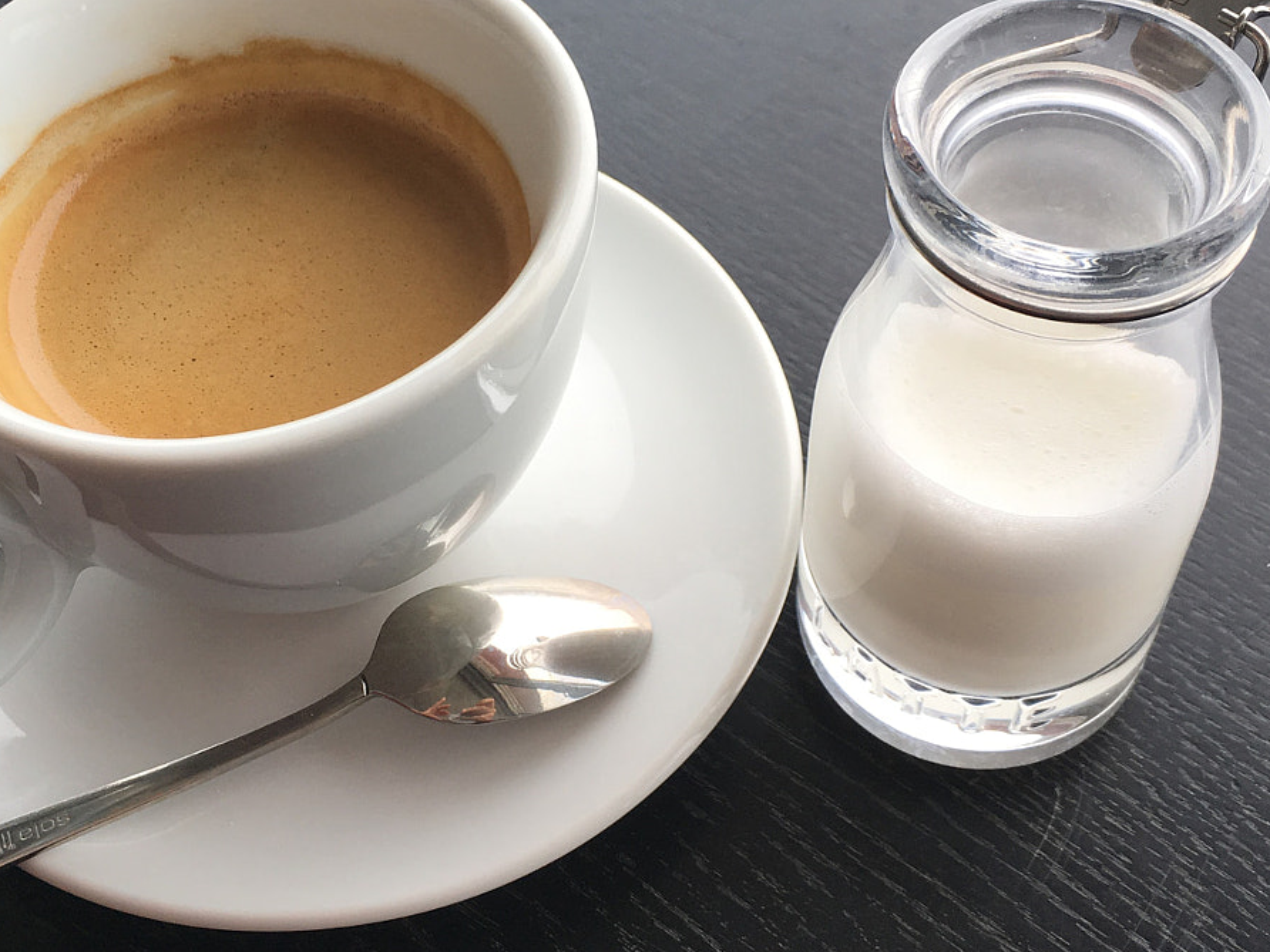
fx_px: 1908
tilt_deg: -55.4
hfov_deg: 36.8
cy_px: 431
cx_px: 642
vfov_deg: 28.0
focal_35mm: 52
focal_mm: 4.15
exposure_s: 1/100
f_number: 2.2
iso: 32
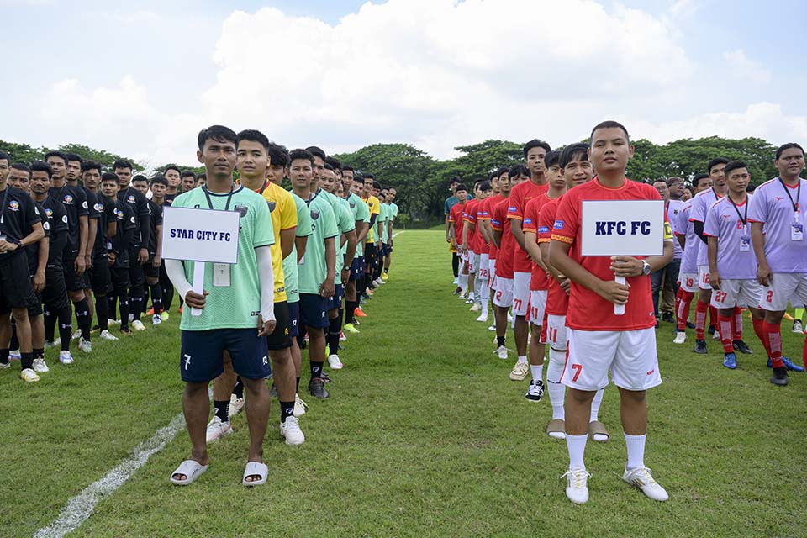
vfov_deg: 44.3
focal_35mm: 30
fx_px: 661
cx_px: 404
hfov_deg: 62.8
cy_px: 269
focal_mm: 29.5
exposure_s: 1/1000
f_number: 5.6
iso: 720
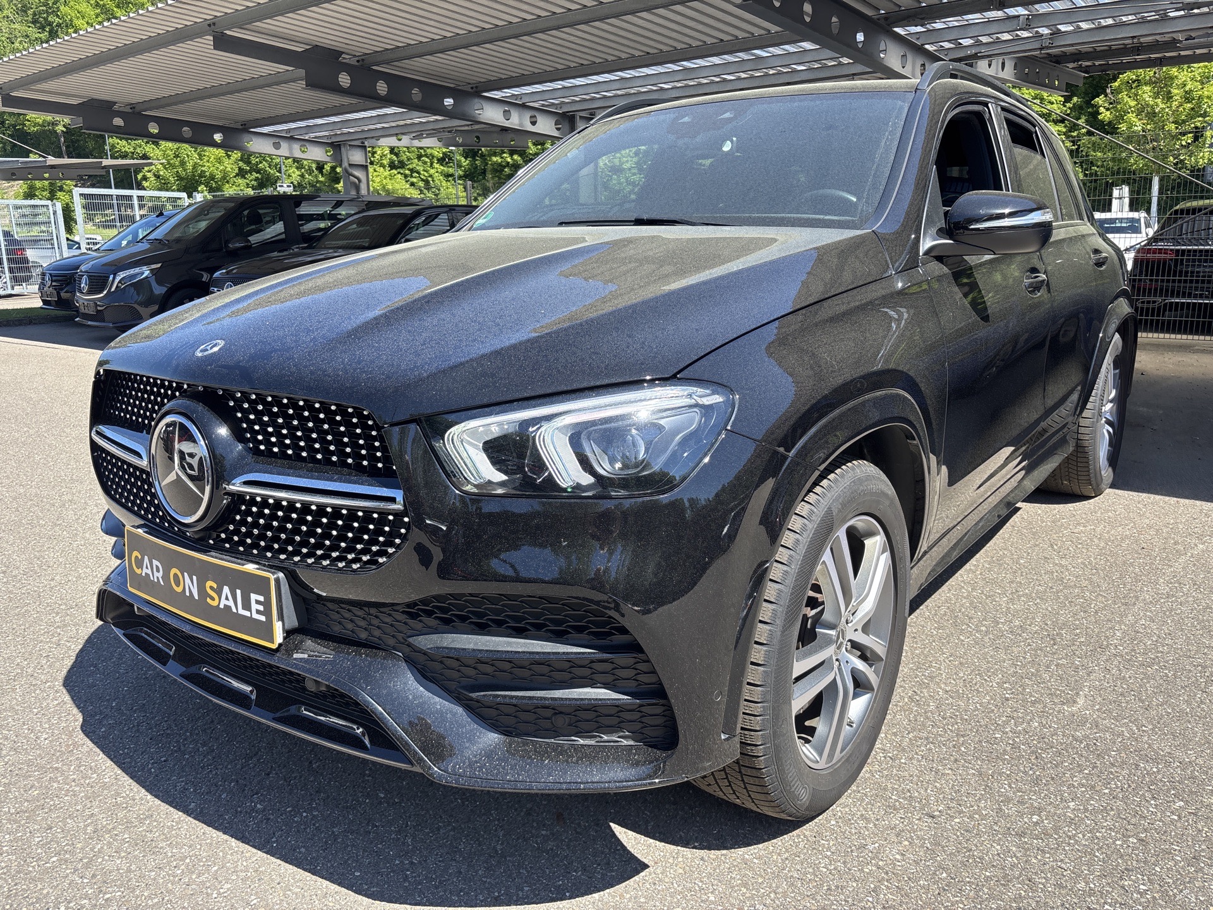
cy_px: 455
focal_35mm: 26
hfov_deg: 67.3
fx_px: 911
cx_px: 606
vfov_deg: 53.1
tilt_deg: -10.3
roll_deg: +1.8
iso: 50
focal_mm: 5.96
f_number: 1.6
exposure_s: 1/1068
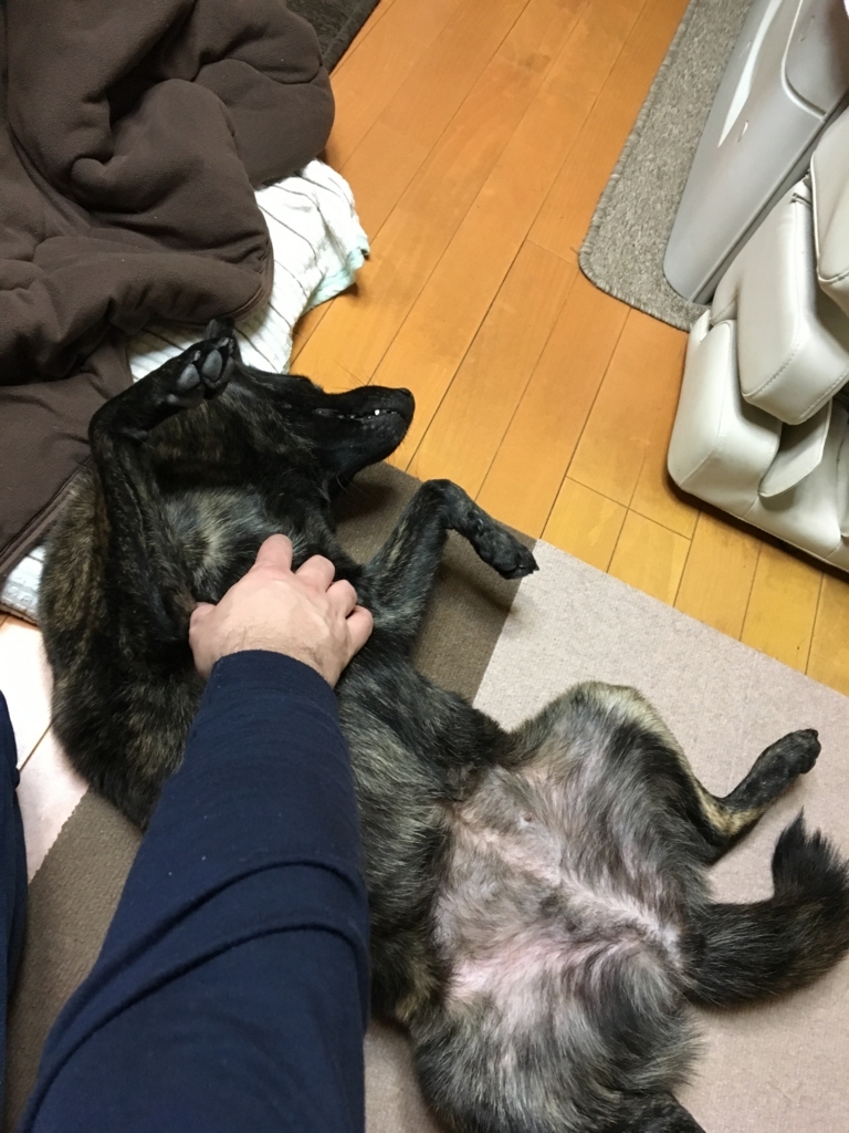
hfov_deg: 48.2
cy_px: 566
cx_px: 424
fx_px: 948
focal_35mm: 29
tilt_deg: -58.3
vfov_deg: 61.7
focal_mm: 4.15
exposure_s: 1/30
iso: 200
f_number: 2.2
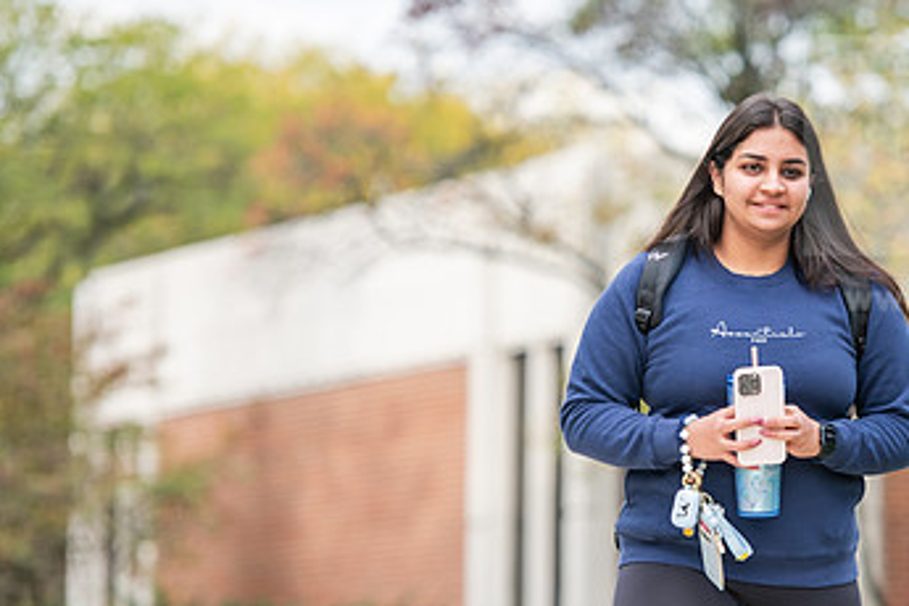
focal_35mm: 244
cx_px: 725
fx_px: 6161
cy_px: 354
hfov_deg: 8.4
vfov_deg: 5.6
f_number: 3.2
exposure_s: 1/400
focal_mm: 145
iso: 320
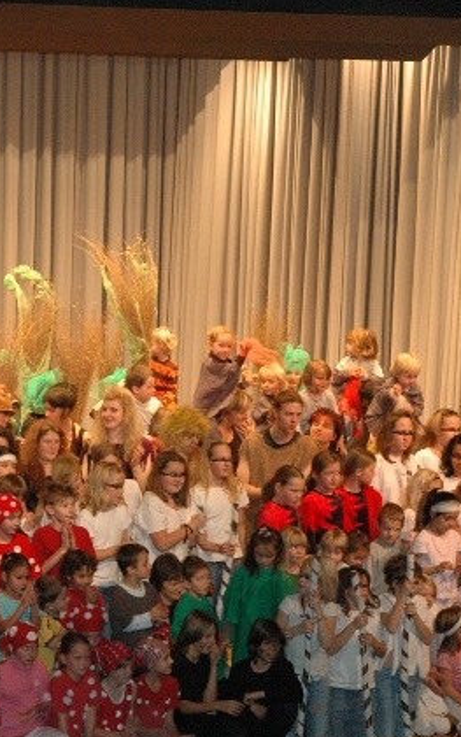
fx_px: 2570
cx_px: 32
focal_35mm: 128
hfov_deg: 10.2
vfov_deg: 16.3
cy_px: 432
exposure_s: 1/80
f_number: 4.5
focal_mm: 44
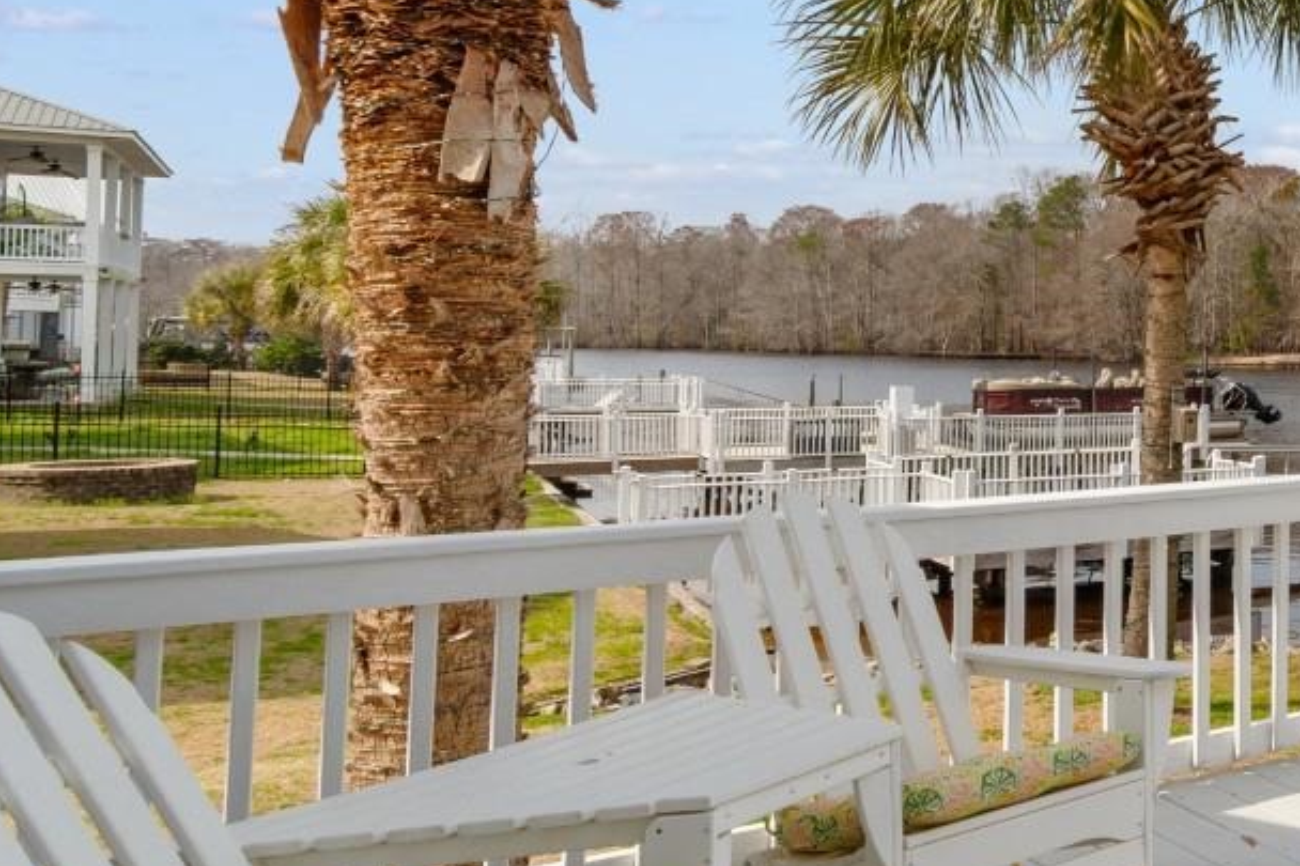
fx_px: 1444
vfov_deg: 33.2
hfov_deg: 36.0
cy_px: 306
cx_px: 1608
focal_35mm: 40
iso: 100
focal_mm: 10
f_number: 10
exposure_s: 1/400
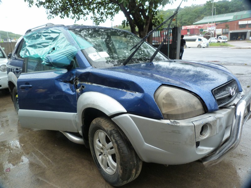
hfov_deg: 69.4
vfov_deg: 54.9
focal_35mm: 25
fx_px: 181
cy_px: 94
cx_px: 126
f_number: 3.6
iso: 125
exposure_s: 1/125
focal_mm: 4.5
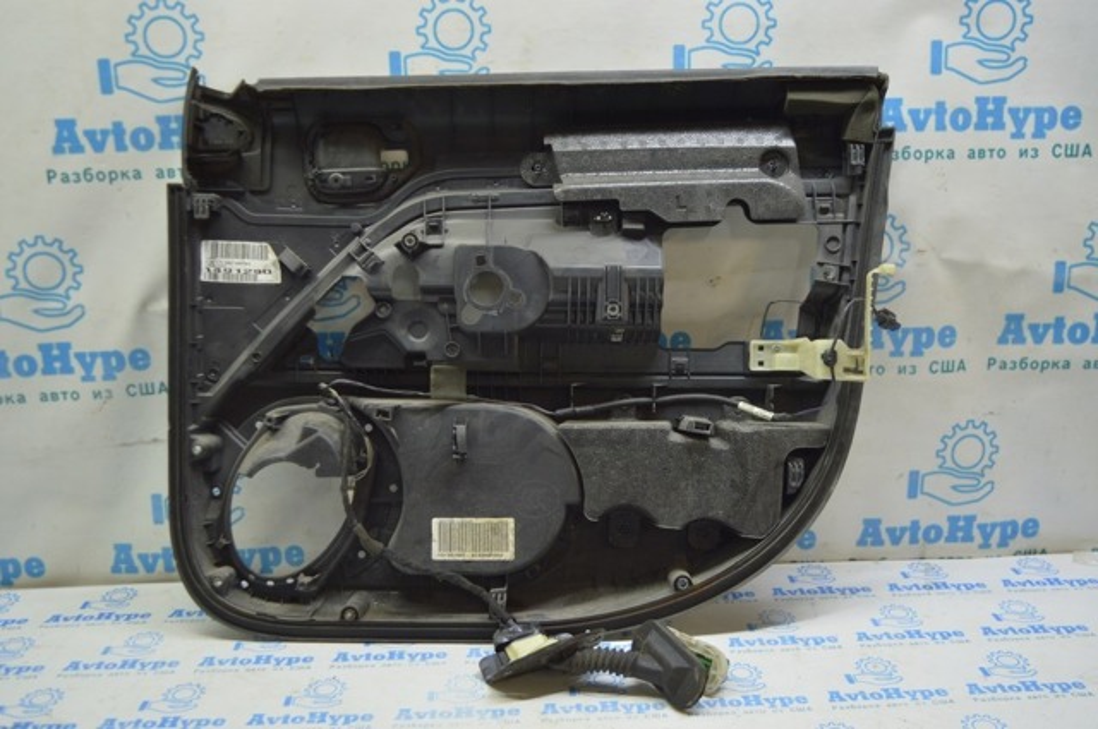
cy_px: 364
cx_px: 549
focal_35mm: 36
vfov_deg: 36.8
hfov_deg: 53.2
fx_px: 1097
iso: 400
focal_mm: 24
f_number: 4
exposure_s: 1/30
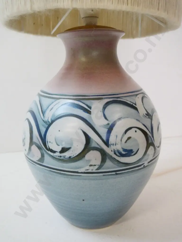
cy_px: 121
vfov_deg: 54.0
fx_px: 238
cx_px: 91
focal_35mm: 34
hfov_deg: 41.8
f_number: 5
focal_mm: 17
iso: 3200
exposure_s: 1/160
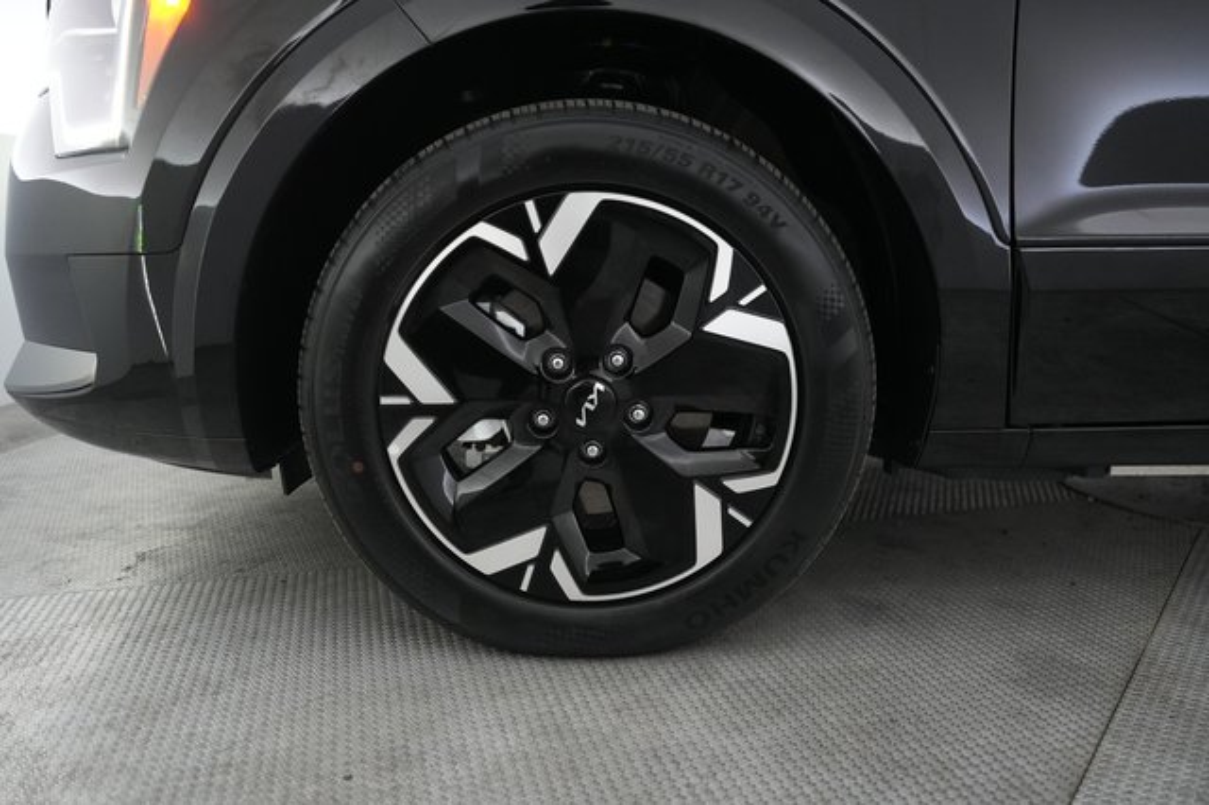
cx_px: 604
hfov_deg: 67.4
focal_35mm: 27
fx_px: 906
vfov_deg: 47.9
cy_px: 402
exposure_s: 1/160
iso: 4000
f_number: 2.8
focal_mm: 27
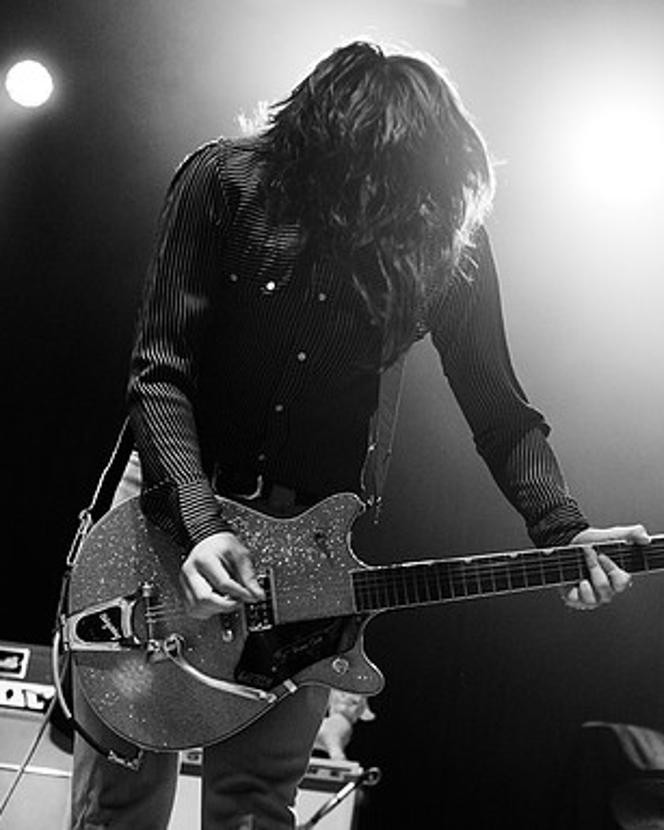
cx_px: 379
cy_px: 414
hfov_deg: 22.5
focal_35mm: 68
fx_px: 1671
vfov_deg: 27.9
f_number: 3.2
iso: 2500
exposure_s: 1/200
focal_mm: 48
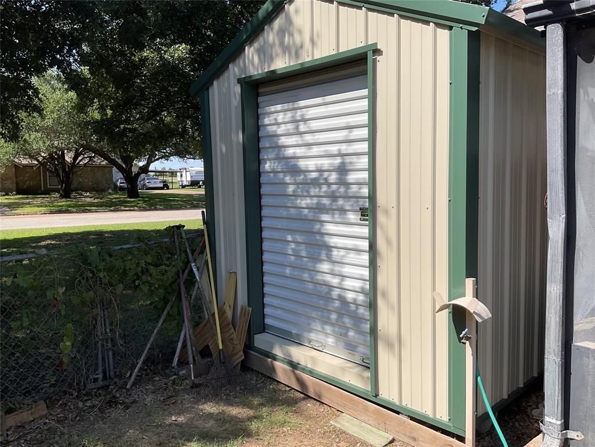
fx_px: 498
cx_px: 298
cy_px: 224
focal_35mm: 29
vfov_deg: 48.2
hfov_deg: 61.7
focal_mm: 3
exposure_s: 1/1912
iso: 16
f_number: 1.8
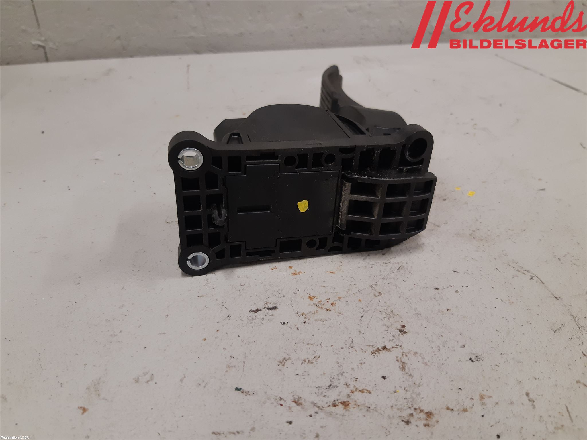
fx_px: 441
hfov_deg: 67.3
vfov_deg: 53.1
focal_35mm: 26
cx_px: 294
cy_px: 220
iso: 125
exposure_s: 1/50
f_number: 1.7
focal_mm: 3.93
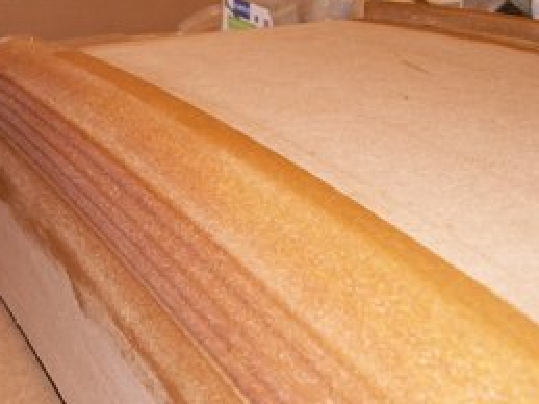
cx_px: 158
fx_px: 840
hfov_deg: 35.0
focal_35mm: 54
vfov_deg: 26.9
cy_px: 267
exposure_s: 1/40
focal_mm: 5.86
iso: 160
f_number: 2.8
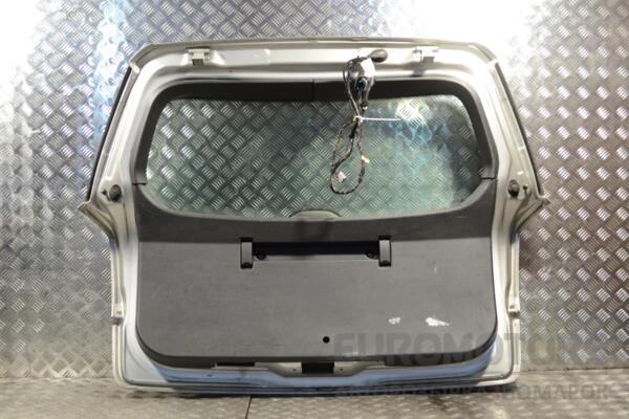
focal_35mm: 52
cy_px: 210
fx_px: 917
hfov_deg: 37.9
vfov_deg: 25.8
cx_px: 314
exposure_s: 1/30
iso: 250
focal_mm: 35
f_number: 5
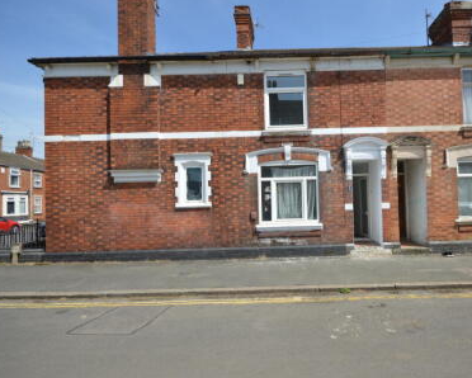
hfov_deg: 85.1
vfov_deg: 73.8
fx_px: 252
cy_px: 195
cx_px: 287
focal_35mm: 18
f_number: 8
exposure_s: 1/250
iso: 125
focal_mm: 10
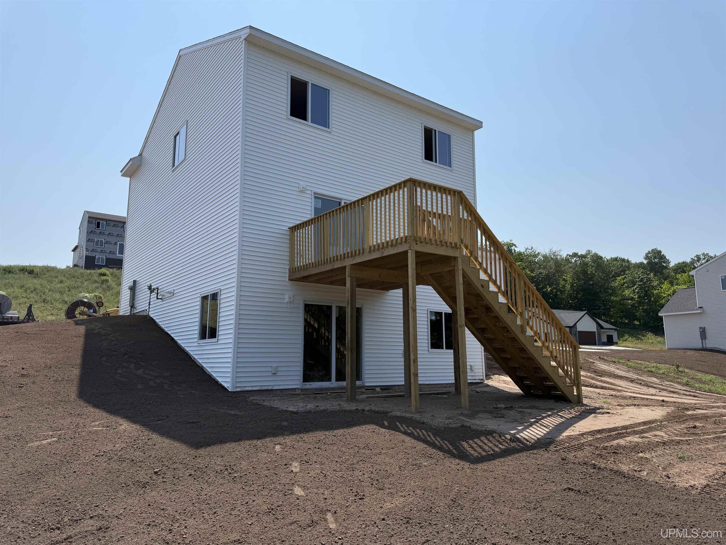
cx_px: 363
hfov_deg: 71.6
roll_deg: +0.5
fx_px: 503
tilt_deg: +10.3
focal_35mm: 24
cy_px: 272
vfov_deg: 56.8
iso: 80
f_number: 1.78
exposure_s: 1/6711
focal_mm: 6.76
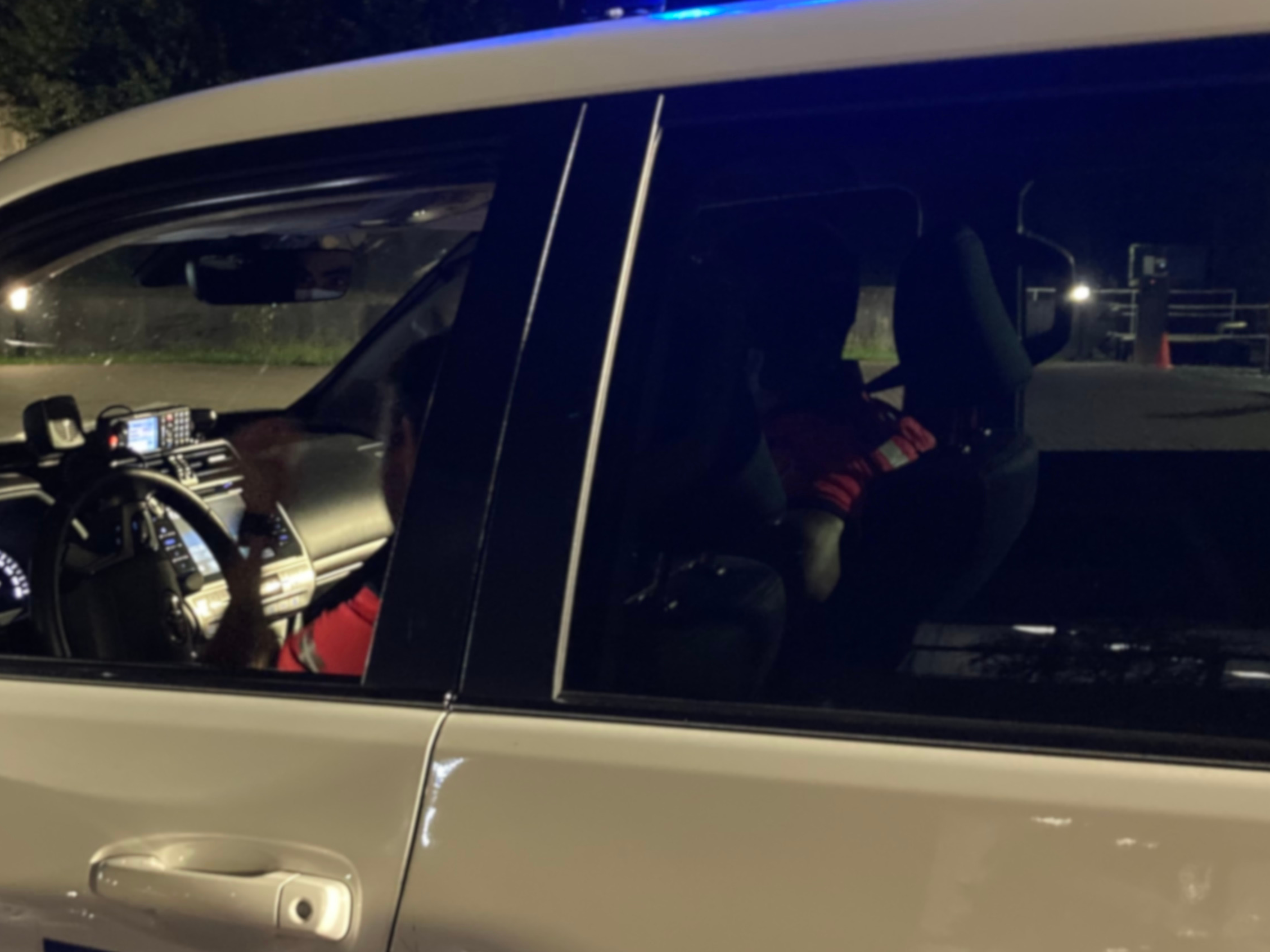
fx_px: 1834
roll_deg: -1.2
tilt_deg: -7.5
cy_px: 484
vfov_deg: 29.1
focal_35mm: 50
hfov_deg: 37.8
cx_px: 430
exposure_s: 1/18
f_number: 1.8
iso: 640
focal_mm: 3.99
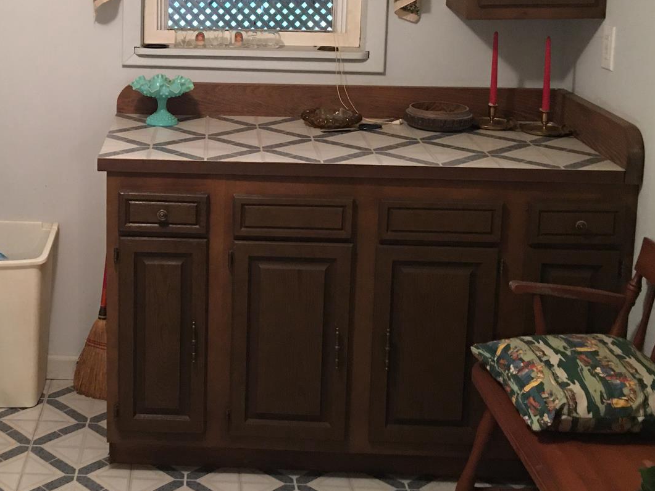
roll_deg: +0.1
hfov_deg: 33.5
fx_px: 1059
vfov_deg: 25.7
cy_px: 105
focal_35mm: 56
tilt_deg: -8.1
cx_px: 147
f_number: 2.2
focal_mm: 4.15
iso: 80
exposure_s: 1/8
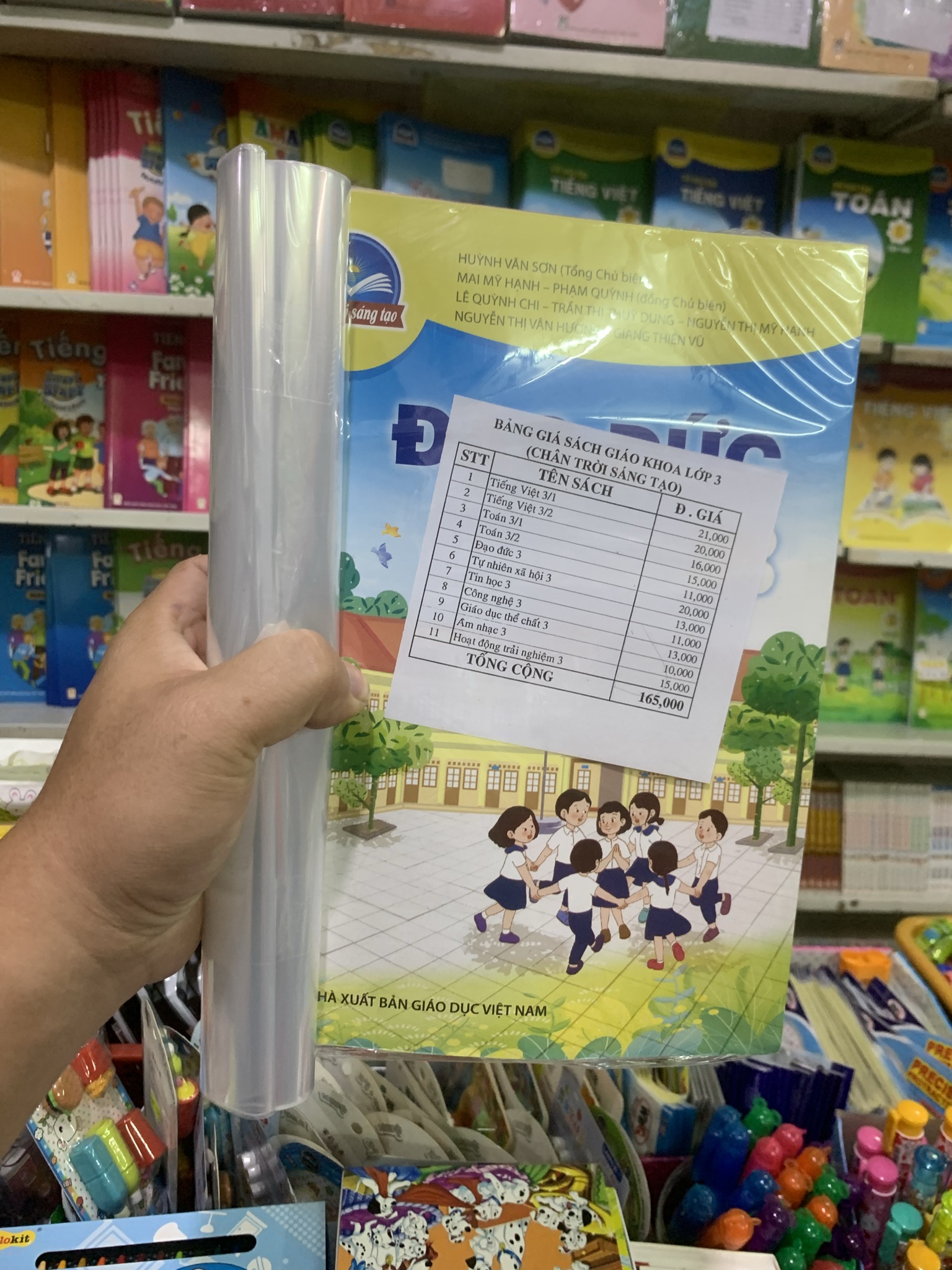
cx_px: 476
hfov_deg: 53.1
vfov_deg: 67.3
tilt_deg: -21.4
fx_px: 953
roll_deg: -3.3
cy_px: 635
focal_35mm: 26
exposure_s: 1/50
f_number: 1.8
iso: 200
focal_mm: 4.25
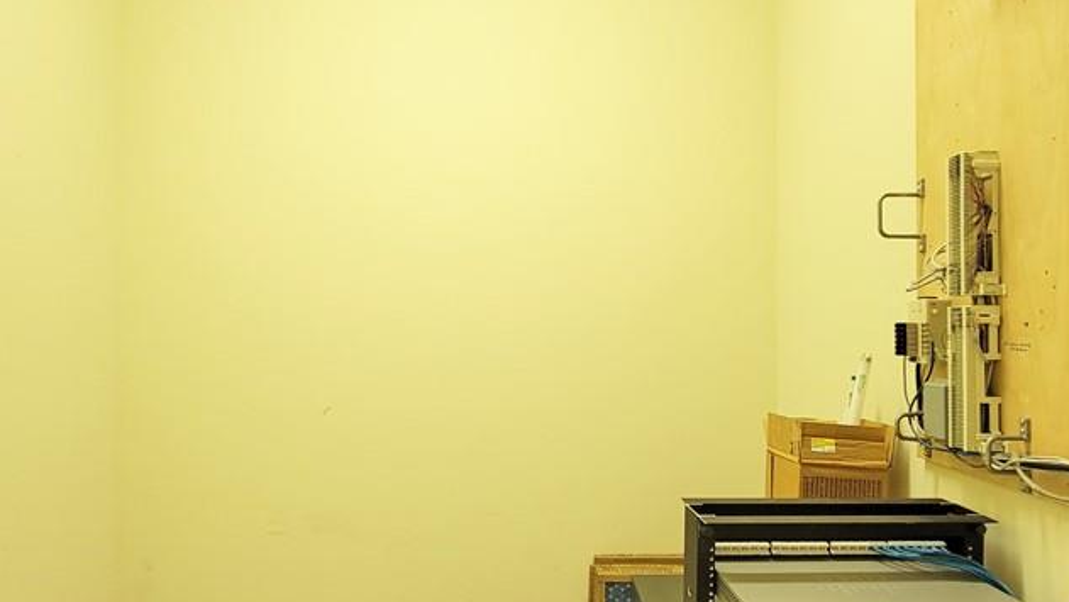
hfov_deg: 78.7
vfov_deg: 49.5
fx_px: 652
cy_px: 321
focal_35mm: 23
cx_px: 513
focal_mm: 2.2
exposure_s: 1/60
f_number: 2.2
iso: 250
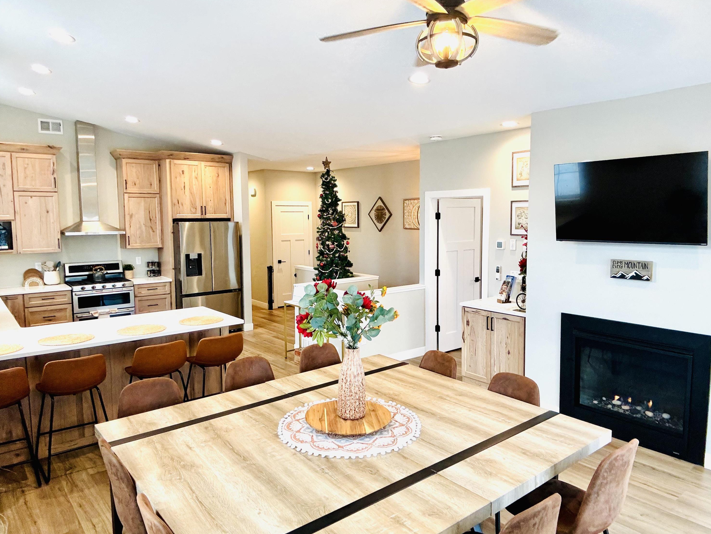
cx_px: 366
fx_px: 493
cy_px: 260
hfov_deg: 71.6
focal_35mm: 24
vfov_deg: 56.8
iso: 100
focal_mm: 2.69
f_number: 1.9
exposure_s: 1/60
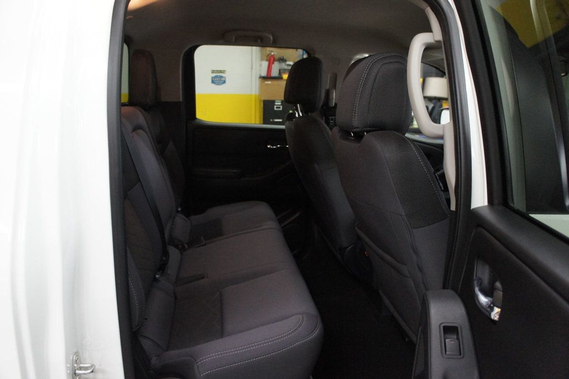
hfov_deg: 67.4
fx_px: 427
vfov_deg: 47.9
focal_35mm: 27
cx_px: 284
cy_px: 190
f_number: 3.5
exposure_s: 1/60
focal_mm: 18
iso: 1600
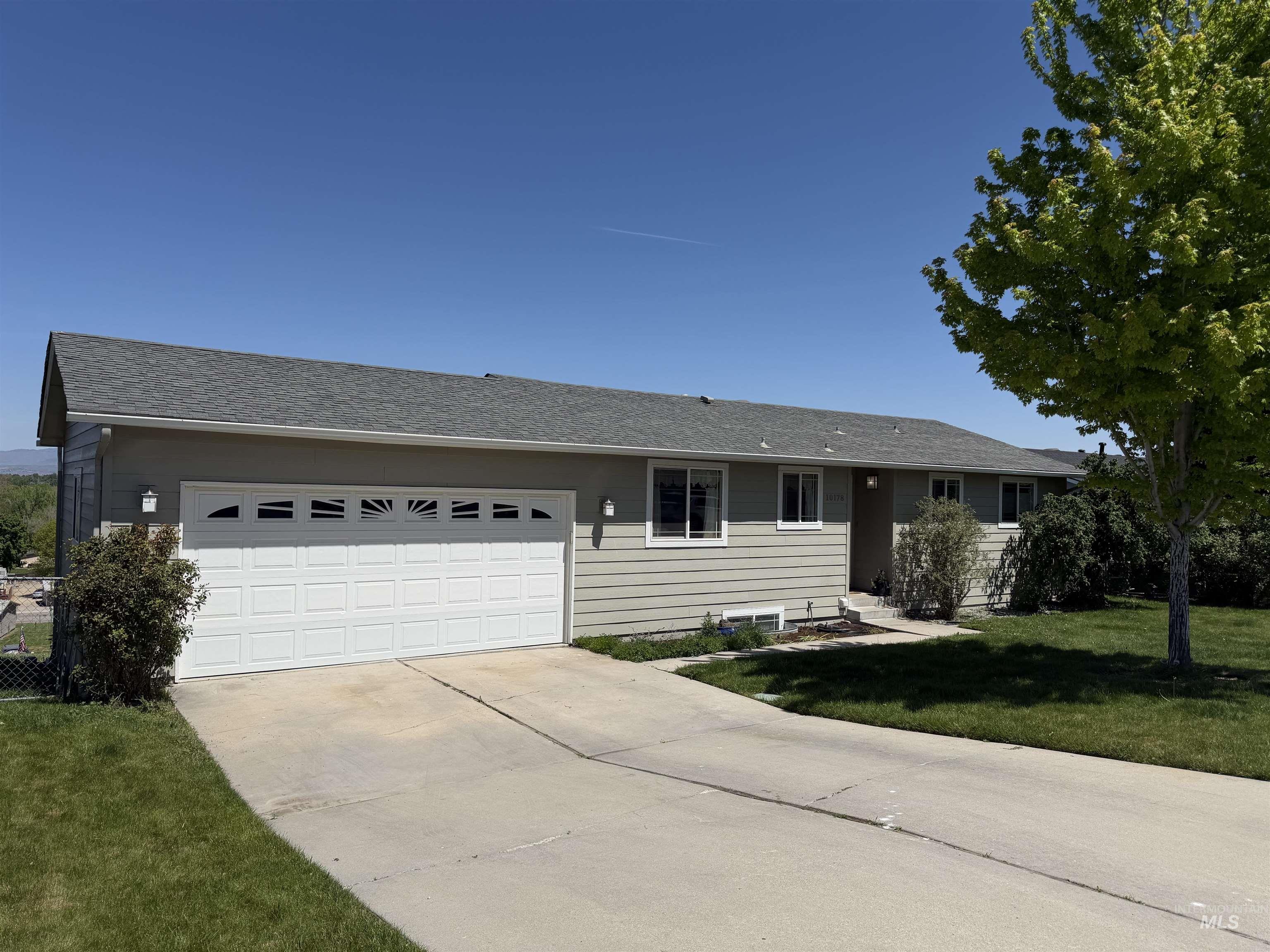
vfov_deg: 56.8
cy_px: 476
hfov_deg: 71.6
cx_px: 635
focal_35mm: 24
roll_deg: -2.1
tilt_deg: +0.4
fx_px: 881
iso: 80
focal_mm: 6.76
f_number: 1.78
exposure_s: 1/9091
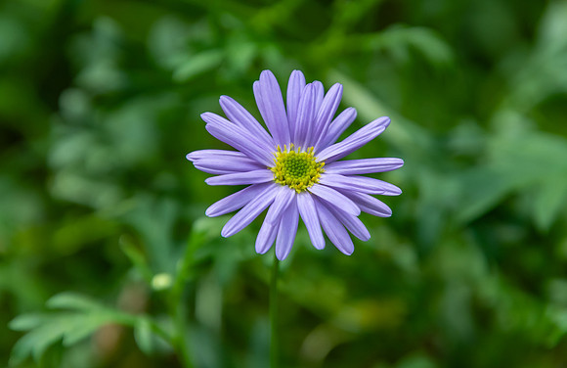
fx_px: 12064
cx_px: 299
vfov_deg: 1.7
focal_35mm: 772
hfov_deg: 2.7
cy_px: 170
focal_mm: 400
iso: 400
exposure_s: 1/125
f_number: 8
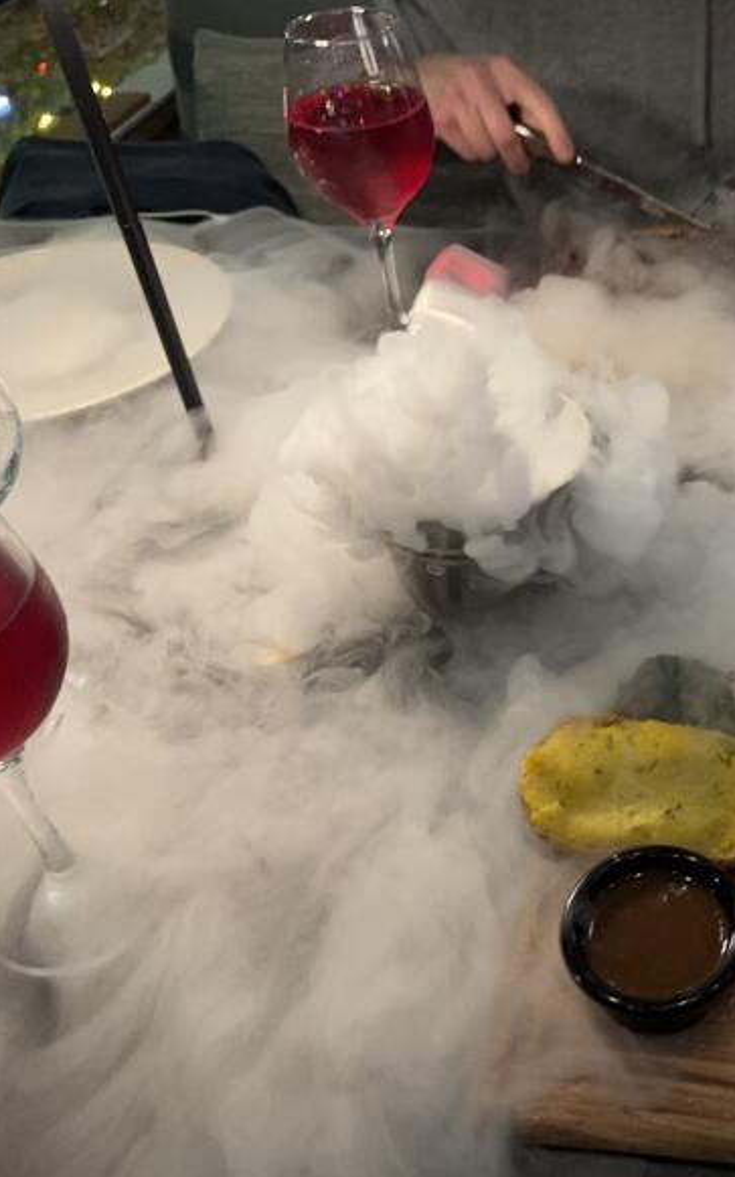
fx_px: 1122
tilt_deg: -43.0
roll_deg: +2.5
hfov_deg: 34.1
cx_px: 672
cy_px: 590
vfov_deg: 55.3
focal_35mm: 35
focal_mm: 6.76
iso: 800
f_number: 1.78
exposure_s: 1/49
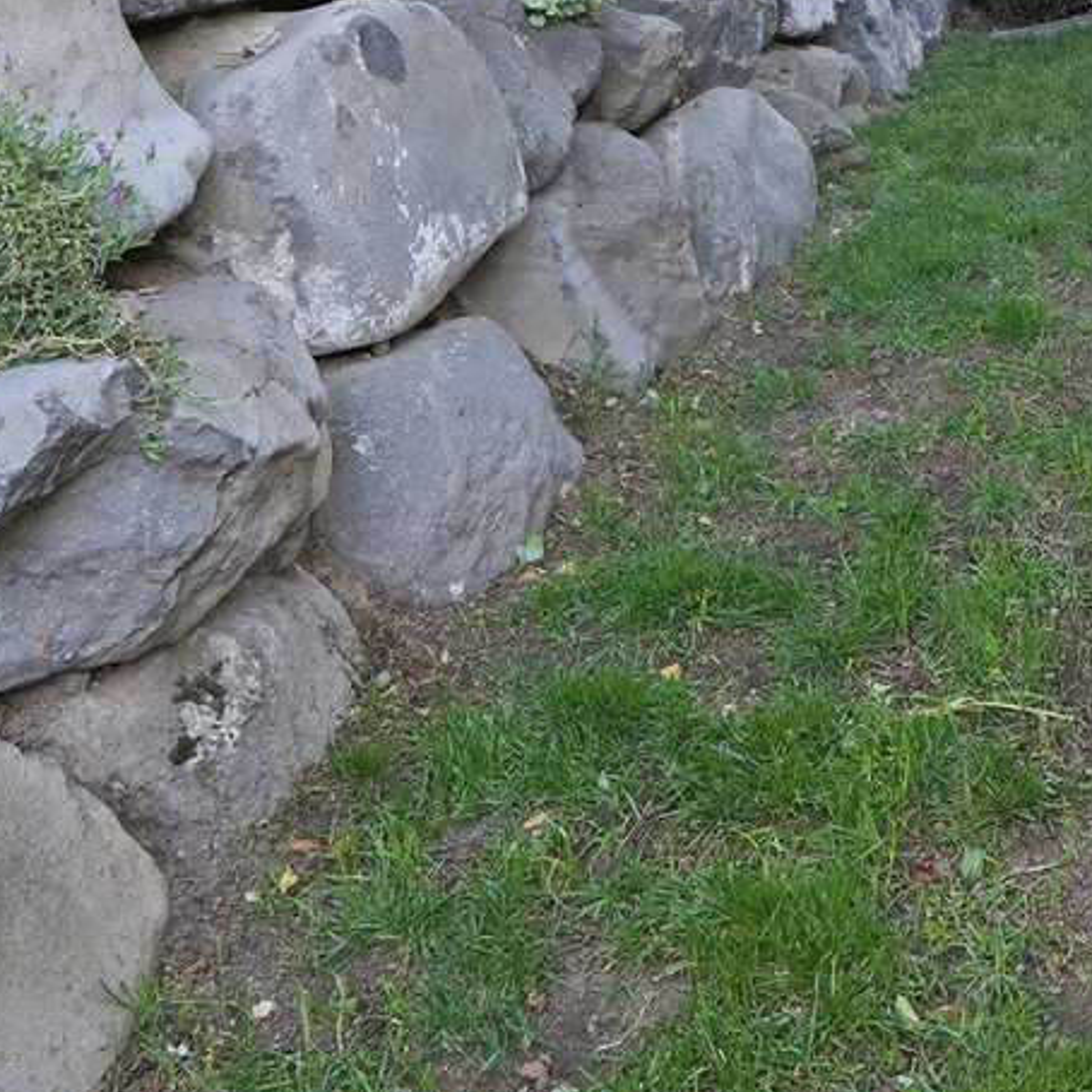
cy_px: -309
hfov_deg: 31.7
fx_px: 1642
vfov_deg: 29.8
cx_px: 1256
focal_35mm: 46
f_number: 8
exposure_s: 1/40
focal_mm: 12
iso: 800
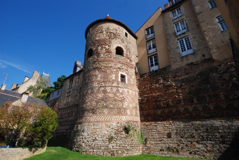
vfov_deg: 63.3
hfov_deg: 85.4
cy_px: 80
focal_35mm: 20
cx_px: 120
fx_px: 130
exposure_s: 1/80
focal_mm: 13
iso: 320
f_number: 20
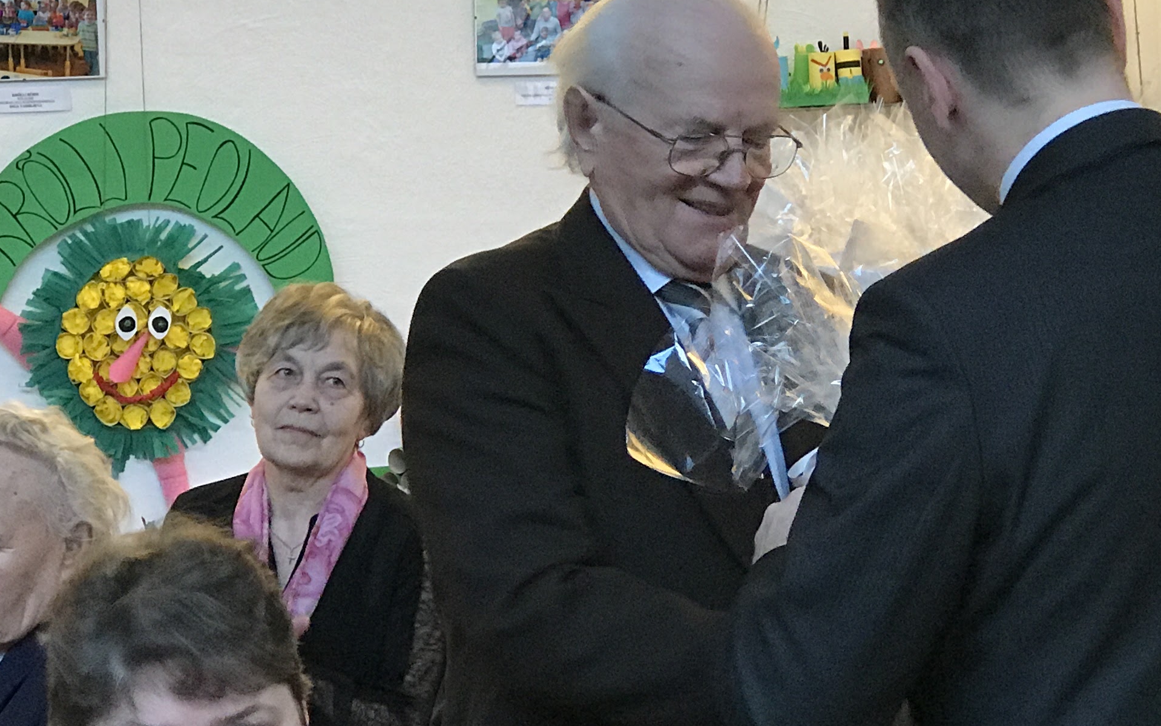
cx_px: 751
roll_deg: +0.2
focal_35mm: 127
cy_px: 309
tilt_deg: -5.5
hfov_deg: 16.4
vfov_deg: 10.3
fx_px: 4019
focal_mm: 6.6
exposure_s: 1/50
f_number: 2.8
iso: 125
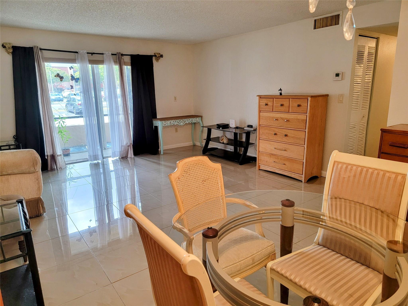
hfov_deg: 71.6
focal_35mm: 24
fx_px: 283
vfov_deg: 56.8
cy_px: 153
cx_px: 204
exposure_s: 1/120
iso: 160
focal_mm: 6.7
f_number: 1.8
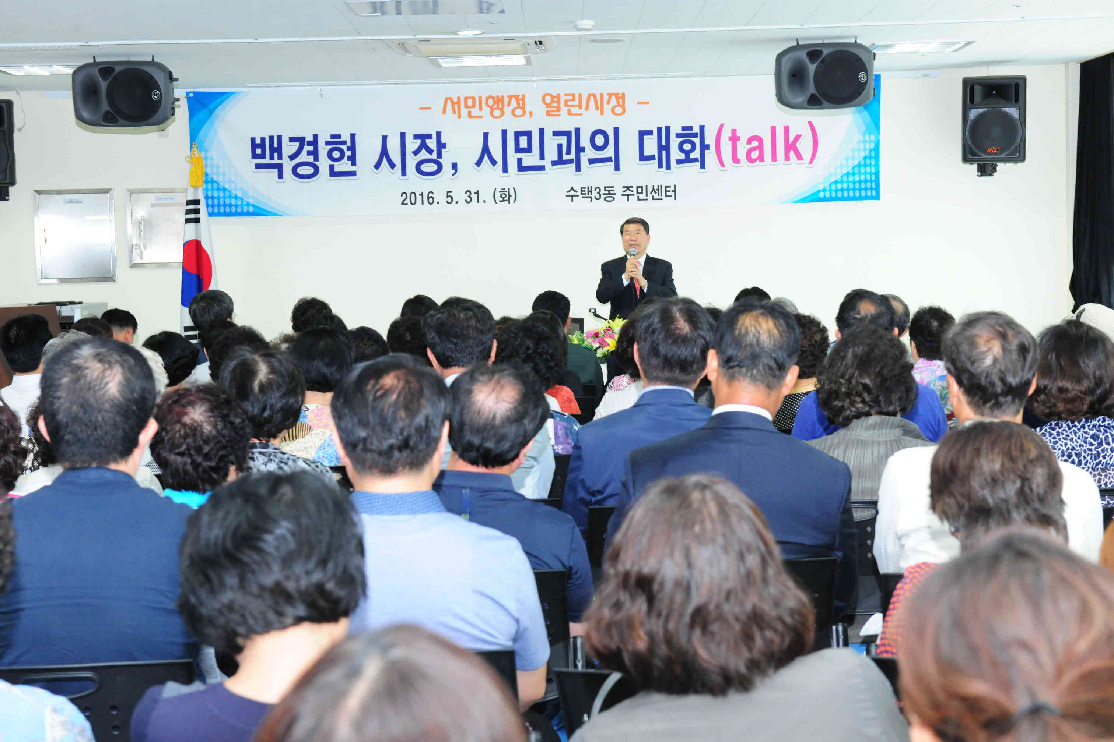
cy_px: 371
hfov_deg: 28.8
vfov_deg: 19.5
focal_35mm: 70
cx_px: 557
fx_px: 2166
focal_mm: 70
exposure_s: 1/60
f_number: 8
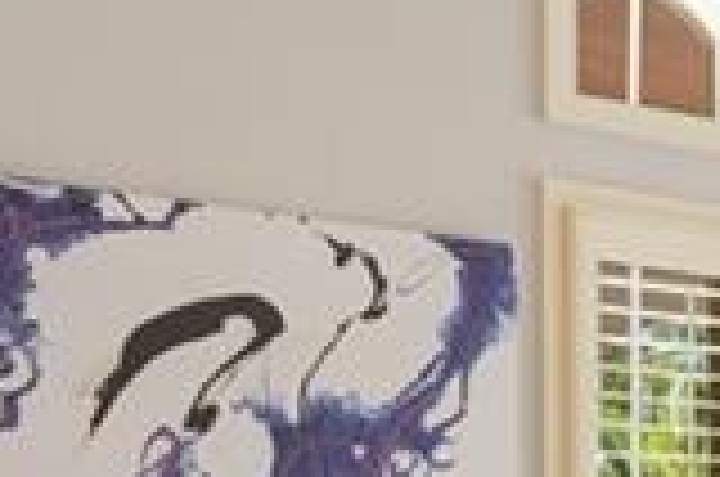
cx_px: 1116
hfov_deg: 16.8
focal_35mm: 109
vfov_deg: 12.1
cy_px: 619
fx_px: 2176
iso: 250
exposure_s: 1/8
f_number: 8
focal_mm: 17
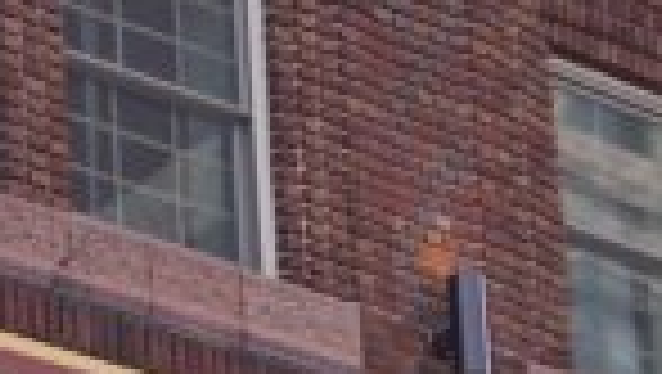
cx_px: -685
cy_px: 1361
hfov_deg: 8.1
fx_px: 4417
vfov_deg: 4.5
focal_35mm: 251
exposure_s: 1/200
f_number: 3.5
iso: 100
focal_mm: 21.8
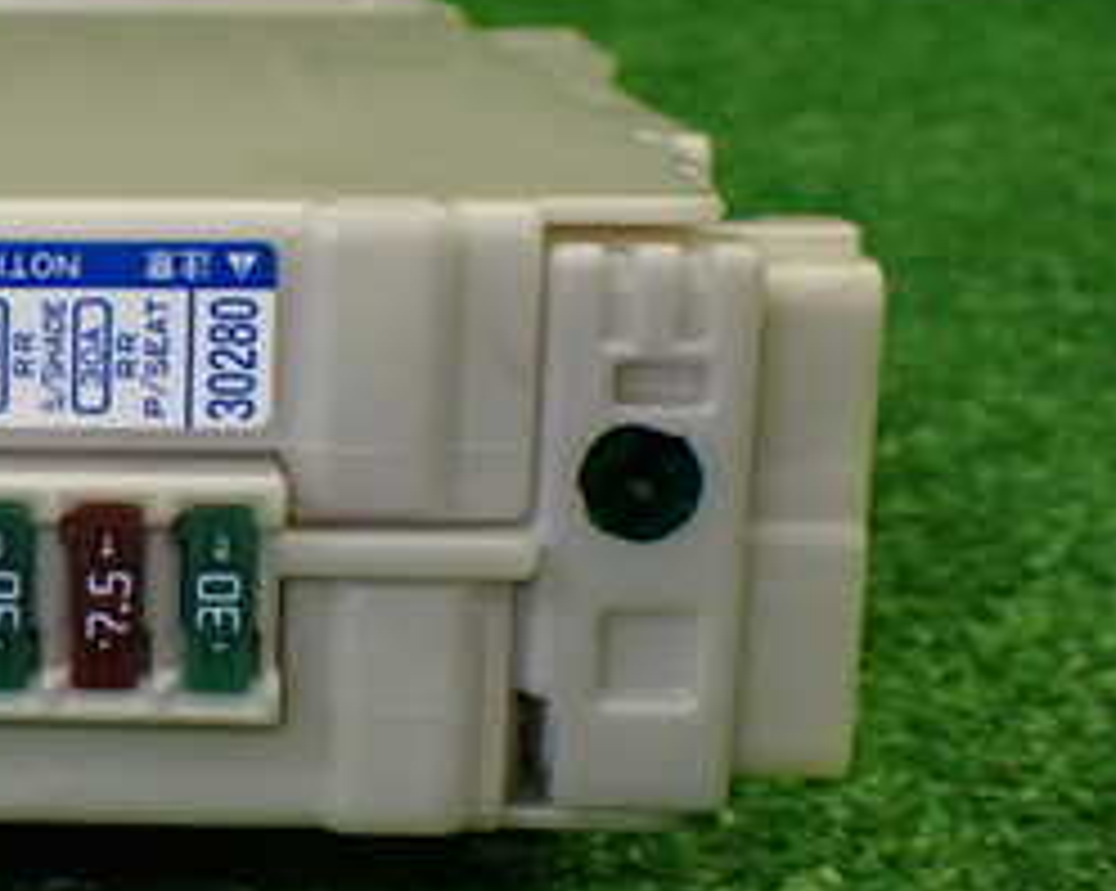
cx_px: -220
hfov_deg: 18.7
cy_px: 477
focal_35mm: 97
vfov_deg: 15.8
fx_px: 3201
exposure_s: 1/160
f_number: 2.8
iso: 500
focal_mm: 7.31
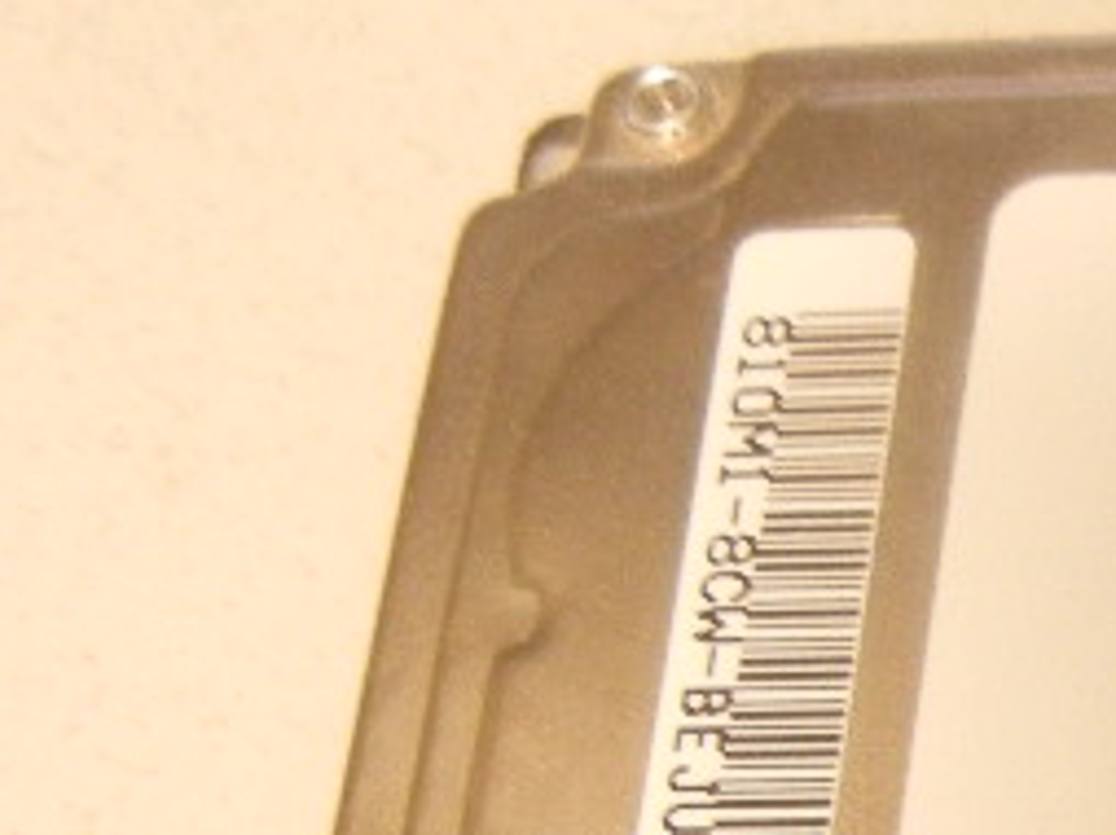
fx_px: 3897
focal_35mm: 121
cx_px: 1845
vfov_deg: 11.8
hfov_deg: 14.7
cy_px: 1147
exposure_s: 1/13.7
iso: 400
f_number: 3.5
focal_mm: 5.4
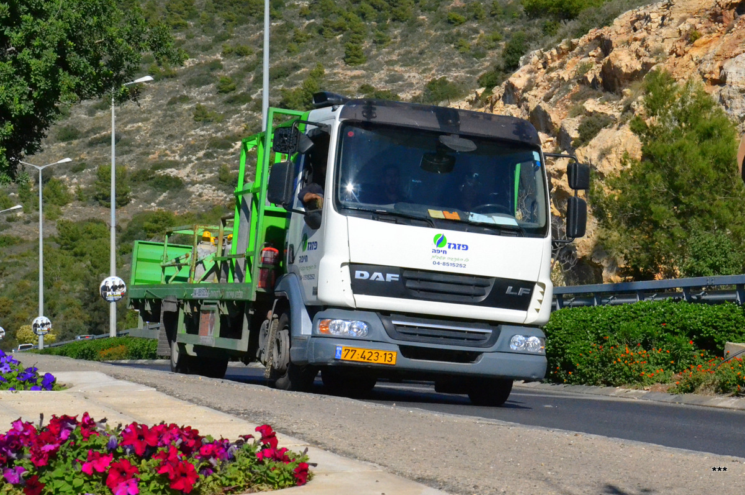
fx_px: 1178
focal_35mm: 57
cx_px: 372
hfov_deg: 35.1
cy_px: 248
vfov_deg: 23.7
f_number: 14
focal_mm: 38
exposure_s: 1/4000
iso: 3200
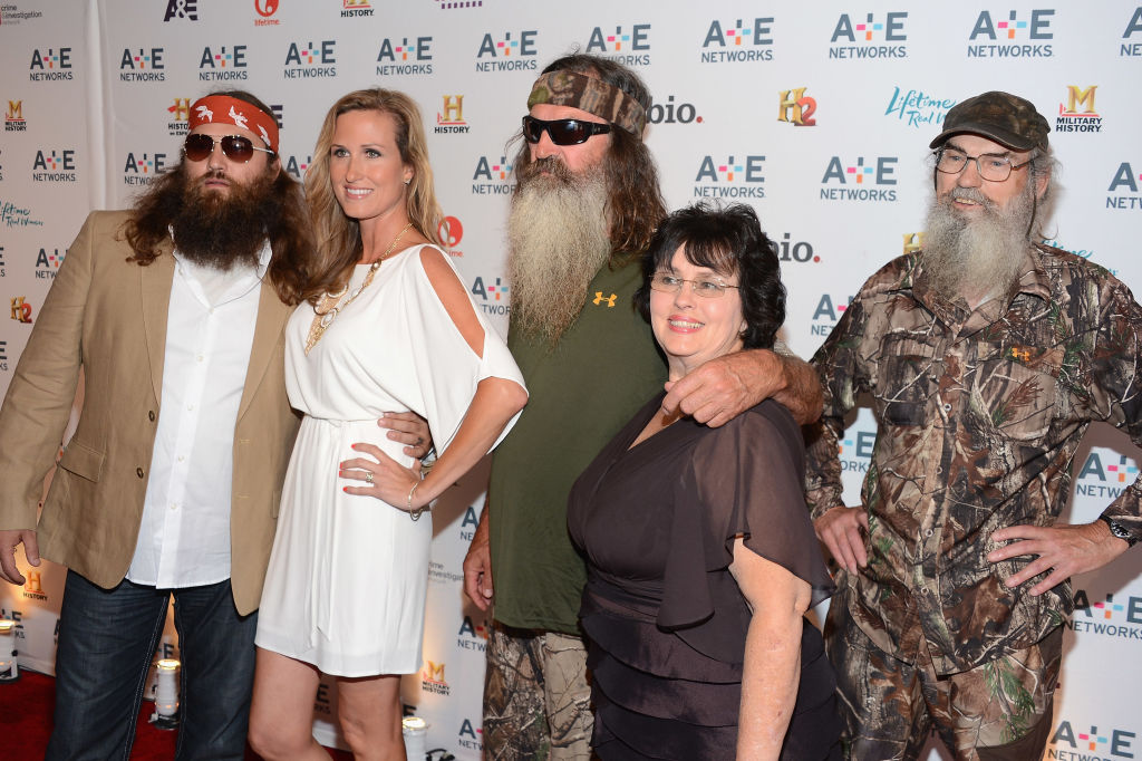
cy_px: 380
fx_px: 1078
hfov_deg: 55.8
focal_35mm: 34
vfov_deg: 38.9
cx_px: 571
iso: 500
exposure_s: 1/200
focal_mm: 34
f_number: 7.1
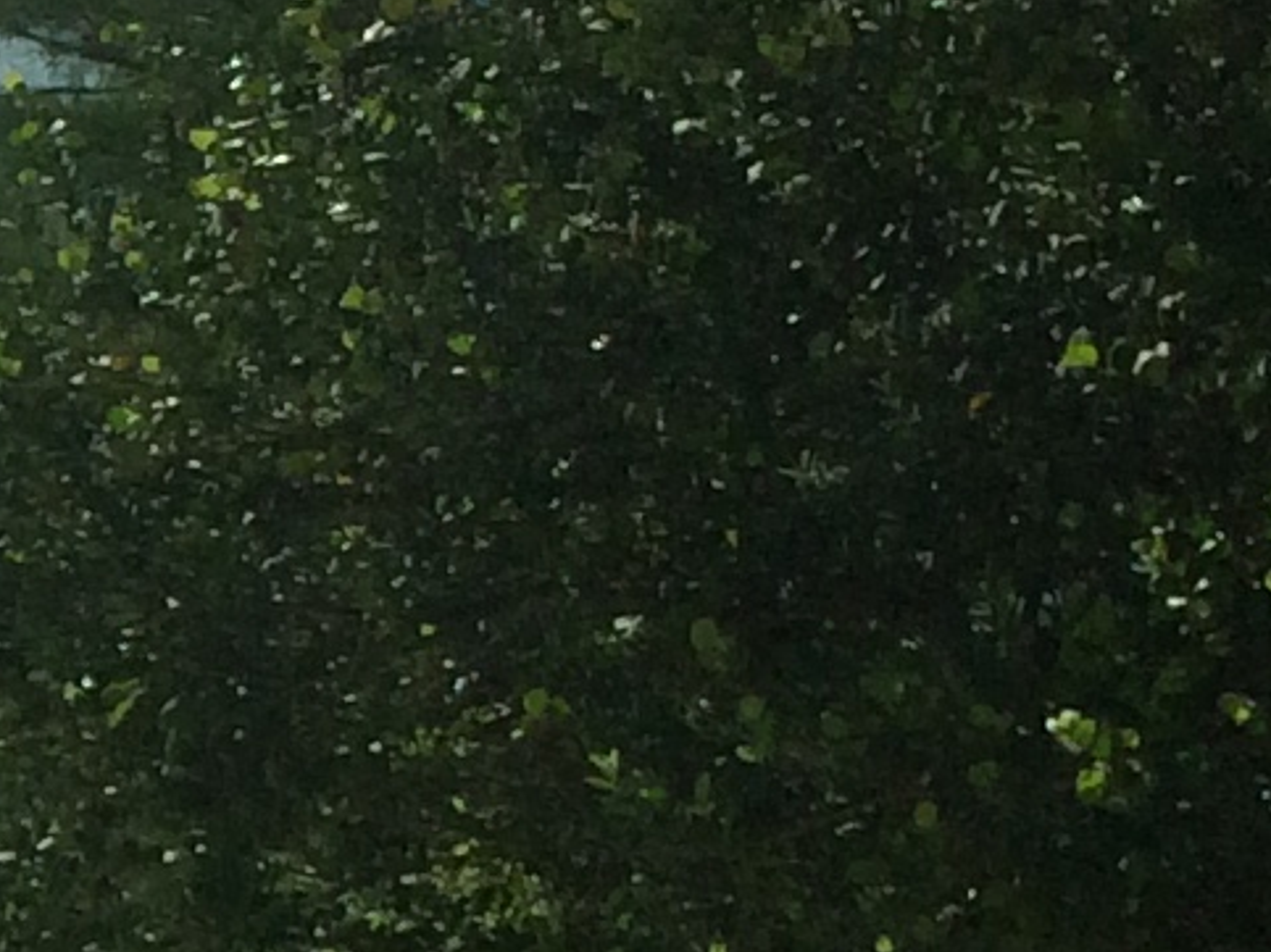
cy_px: 768
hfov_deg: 9.1
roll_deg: -1.0
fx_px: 7195
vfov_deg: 7.6
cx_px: -1776
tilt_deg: +8.1
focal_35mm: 196
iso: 32
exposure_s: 1/4115
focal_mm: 4.15
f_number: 2.2
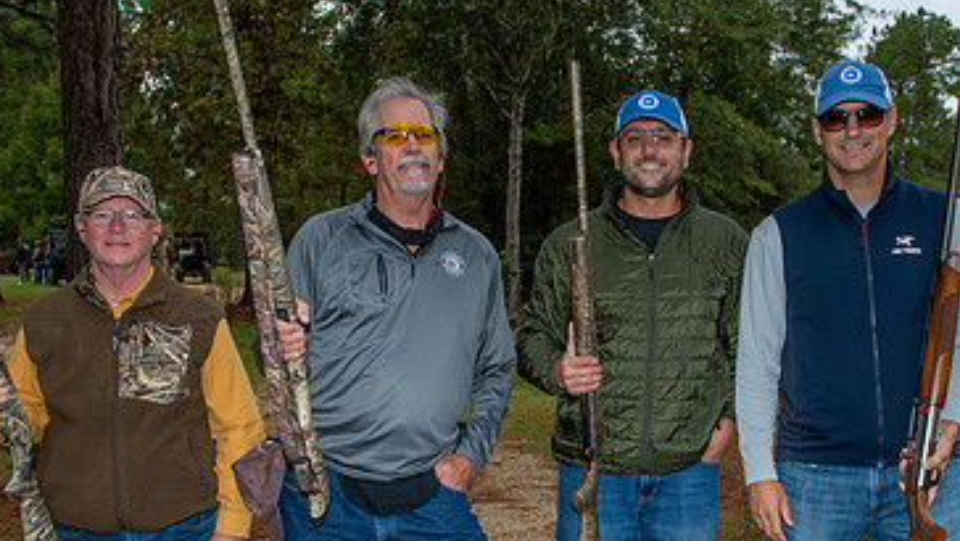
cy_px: 438
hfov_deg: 45.4
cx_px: 541
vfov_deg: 26.0
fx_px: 1146
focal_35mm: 45
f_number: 5.6
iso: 320
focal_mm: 27
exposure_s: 1/160
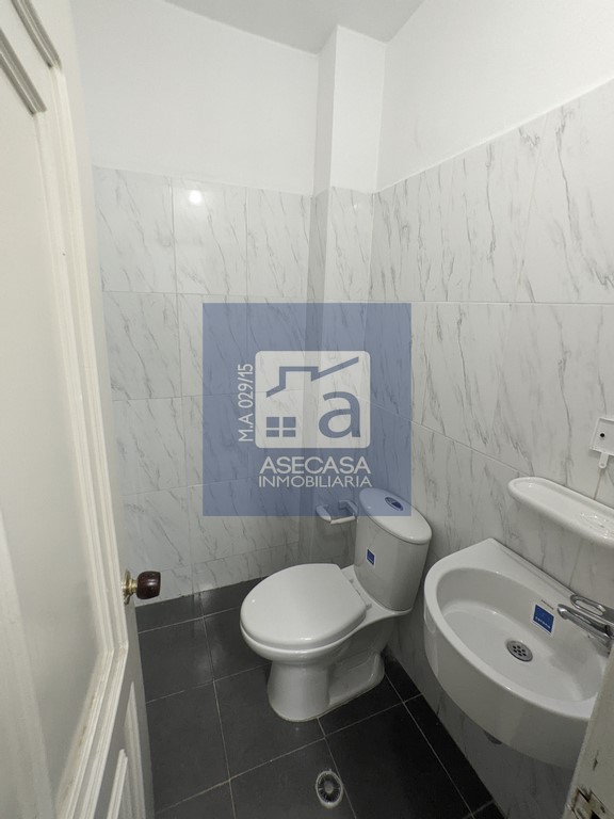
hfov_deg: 78.1
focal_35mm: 16
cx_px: 307
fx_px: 378
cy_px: 410
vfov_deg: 94.5
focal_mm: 1.65
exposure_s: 1/33.3
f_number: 2.2
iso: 711
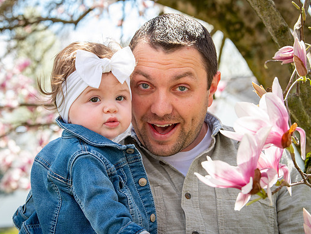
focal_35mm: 98
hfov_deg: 20.0
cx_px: 154
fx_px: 880
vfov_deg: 15.1
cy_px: 117
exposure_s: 1/160
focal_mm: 90
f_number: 8
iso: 320
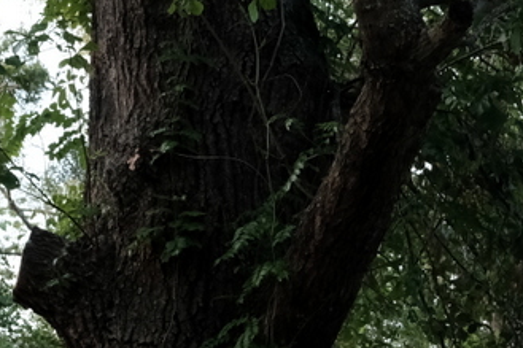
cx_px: 630
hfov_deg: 13.7
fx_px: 2120
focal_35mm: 146
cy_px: 567
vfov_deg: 9.1
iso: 1600
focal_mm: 26.5
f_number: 6.4
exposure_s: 1/100
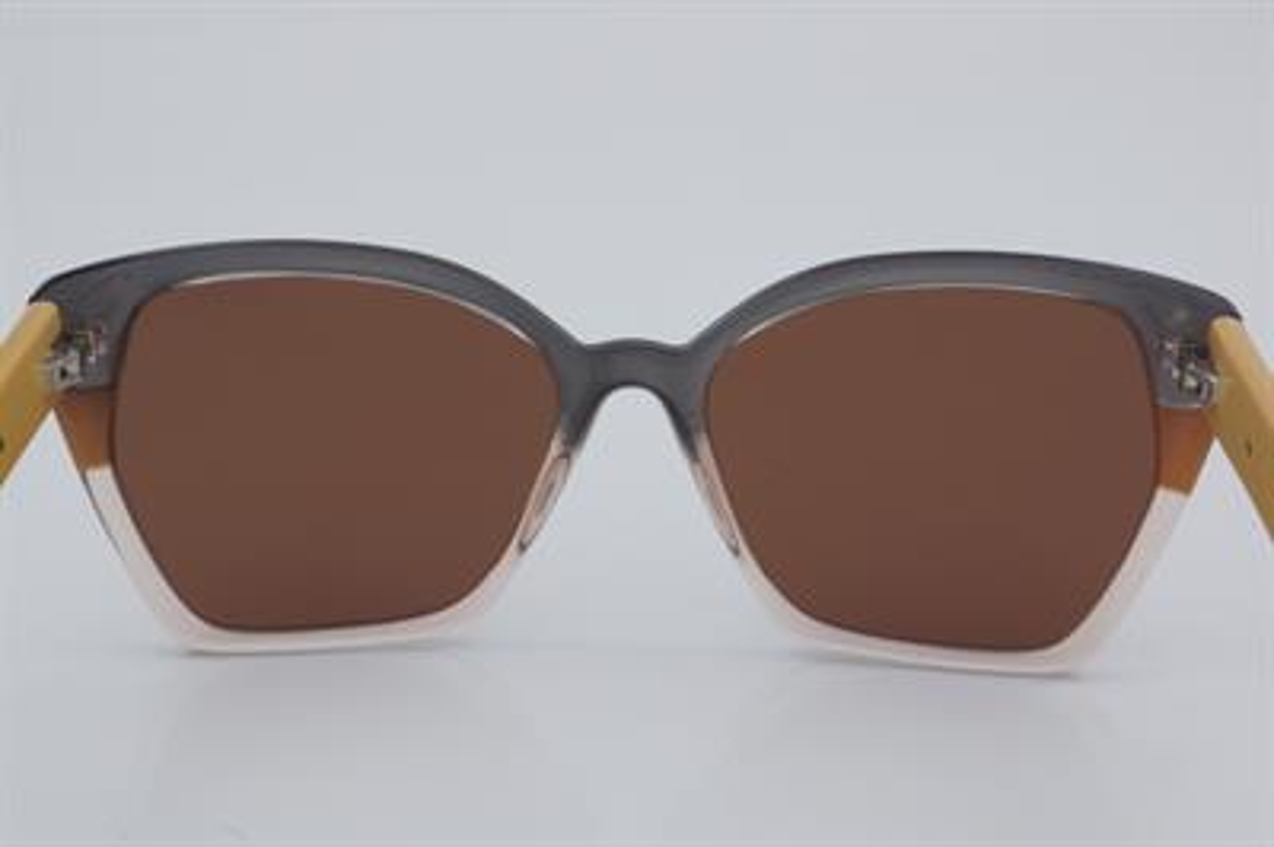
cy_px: 424
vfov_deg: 18.2
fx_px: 2652
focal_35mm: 75
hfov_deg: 27.0
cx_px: 637
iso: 100
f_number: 32
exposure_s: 1/4
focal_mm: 50
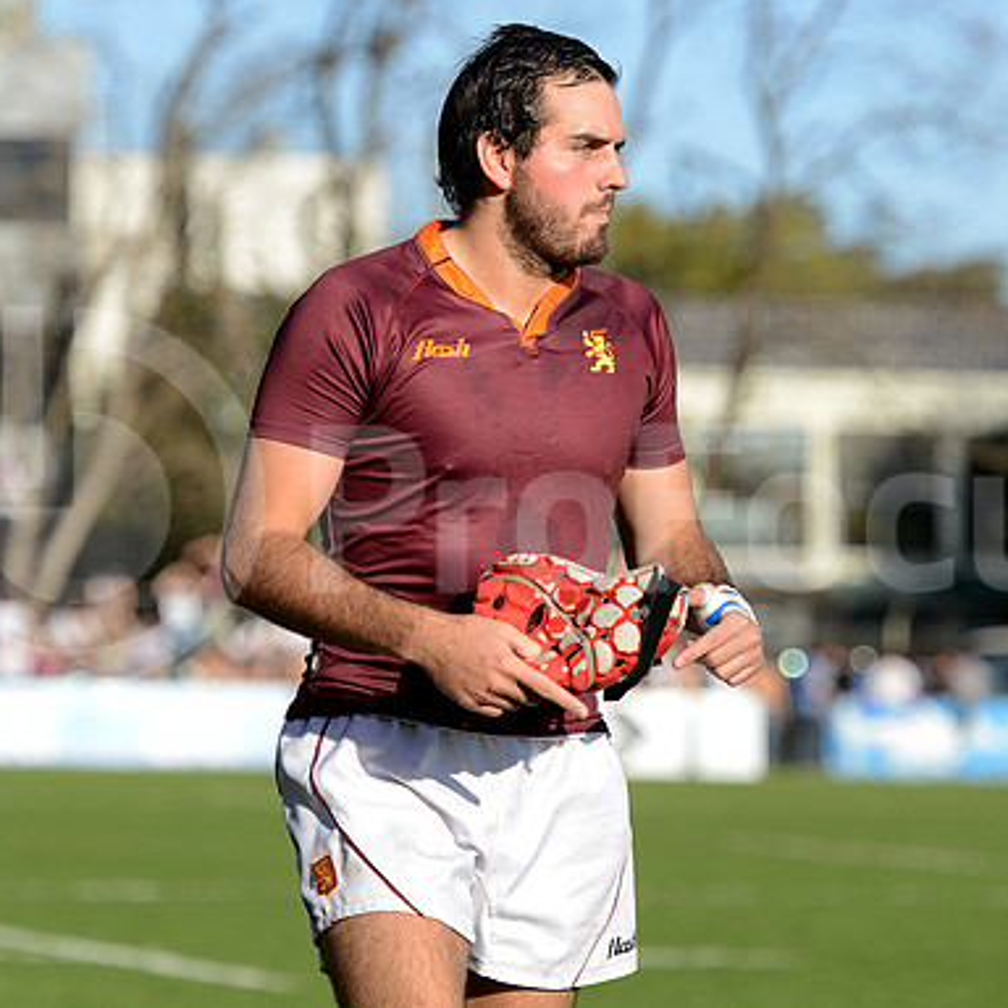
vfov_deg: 8.0
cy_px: 503
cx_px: 522
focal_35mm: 218
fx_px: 7182
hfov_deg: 8.0
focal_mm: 170
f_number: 4
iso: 500
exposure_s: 1/2000
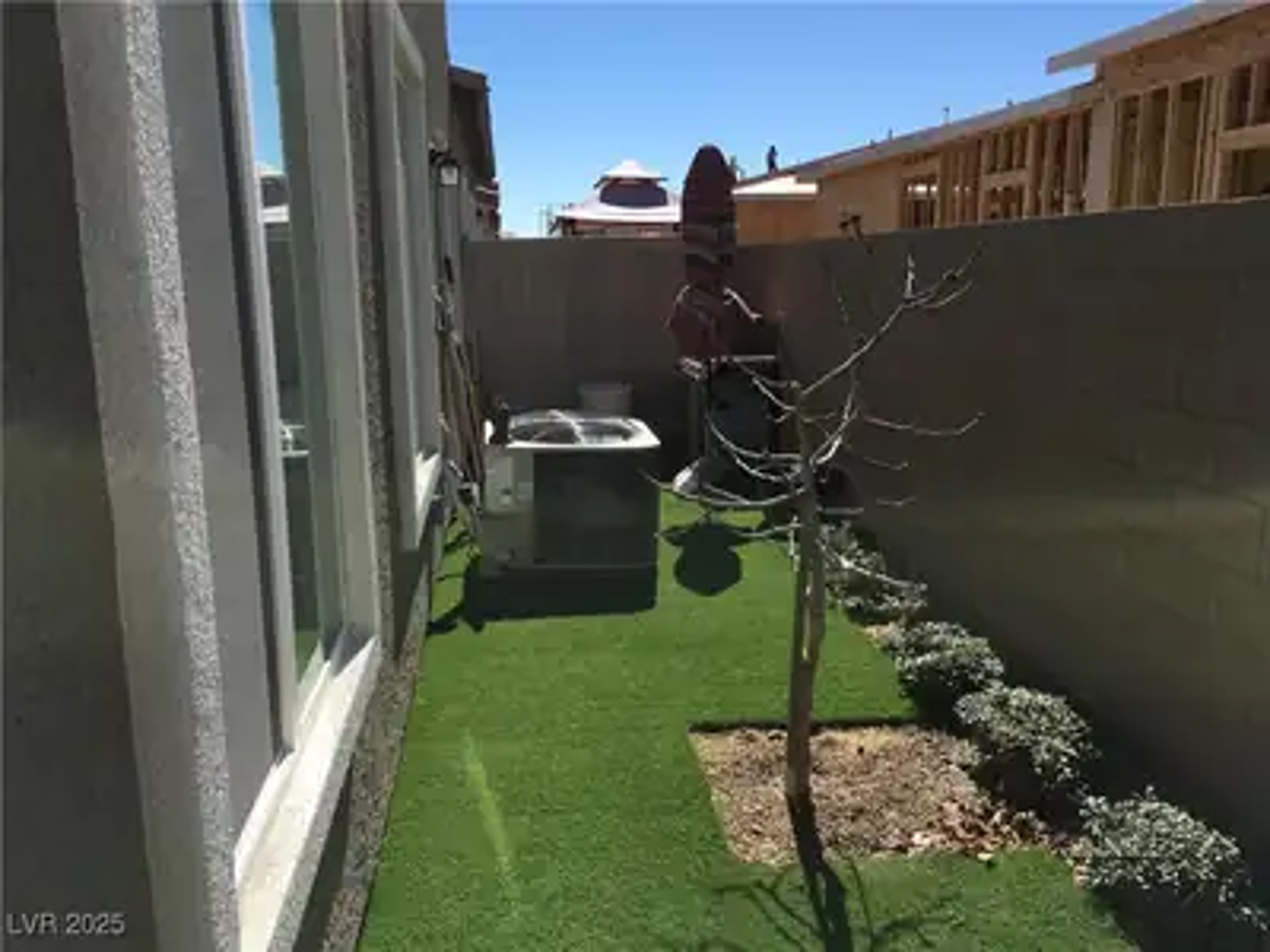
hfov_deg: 61.7
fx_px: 1064
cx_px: 635
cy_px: 476
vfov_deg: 48.2
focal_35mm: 29
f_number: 2.2
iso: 25
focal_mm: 4.15
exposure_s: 1/1374
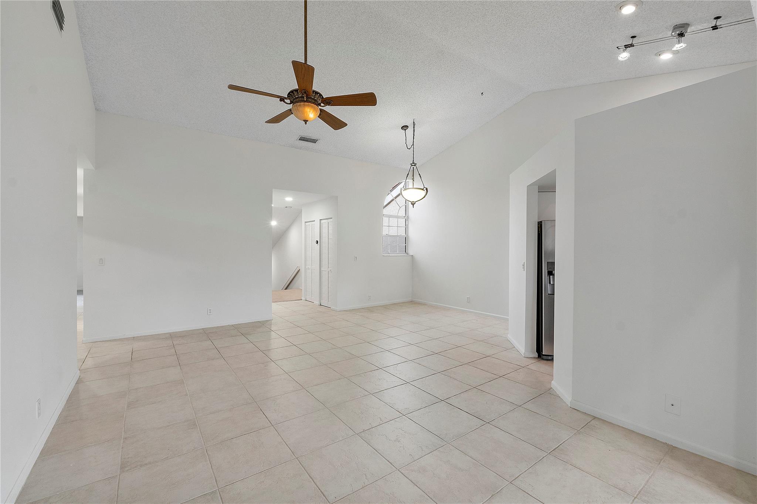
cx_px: 378
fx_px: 315
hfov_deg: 100.4
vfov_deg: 77.3
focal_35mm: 15
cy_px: 252
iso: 160
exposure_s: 1/8
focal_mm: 10
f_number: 11
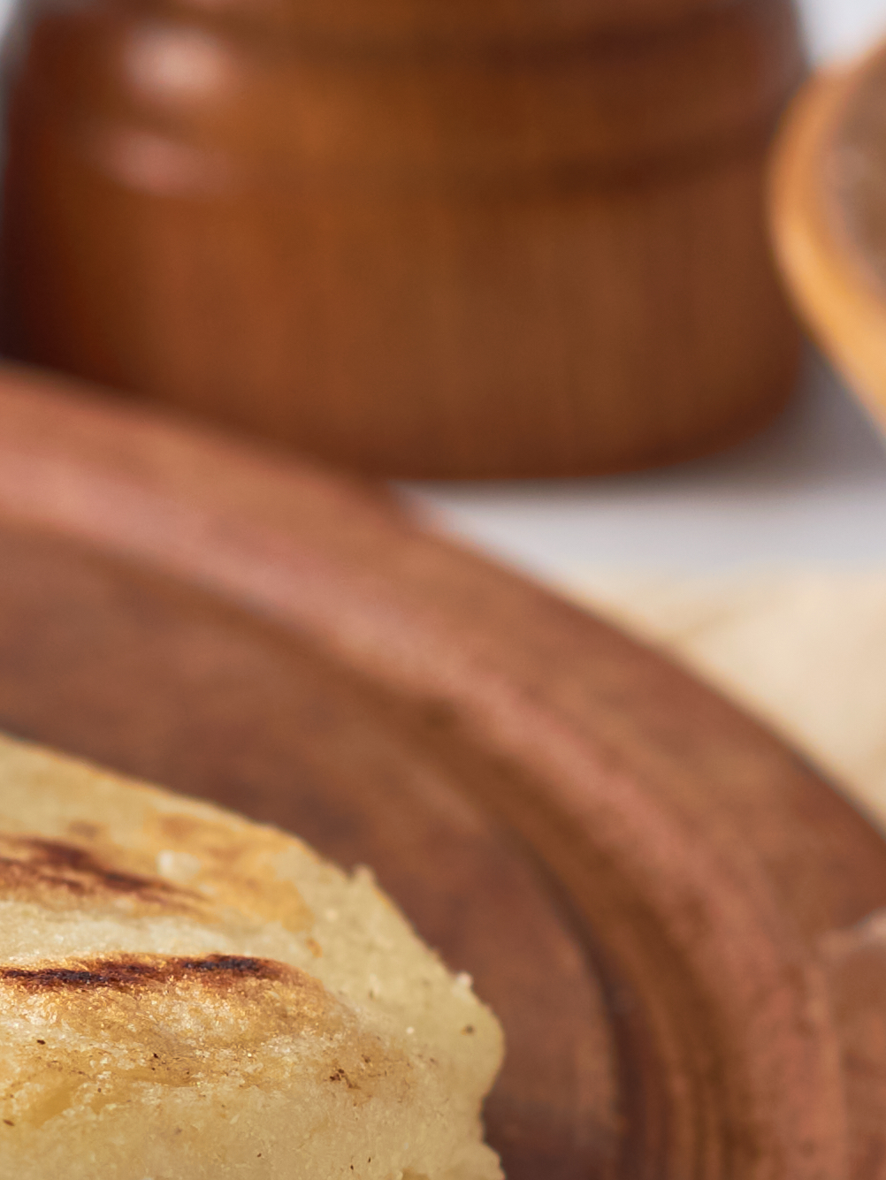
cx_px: -1192
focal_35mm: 324
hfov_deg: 4.5
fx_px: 11052
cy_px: 792
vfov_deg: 6.1
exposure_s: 1/160
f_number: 5.6
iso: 100
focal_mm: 50
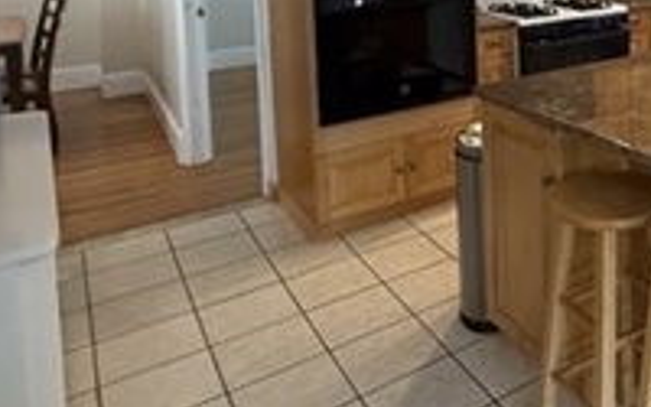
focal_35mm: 38
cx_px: 643
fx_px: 674
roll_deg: +0.5
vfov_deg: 30.3
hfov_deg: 44.3
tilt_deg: -3.4
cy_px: -34
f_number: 2.2
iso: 500
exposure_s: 1/120
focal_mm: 2.22
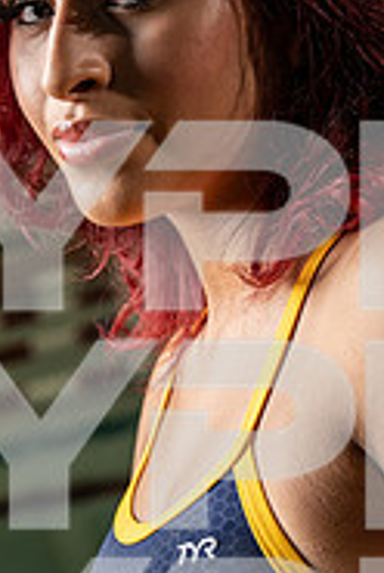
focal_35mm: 170
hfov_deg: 8.1
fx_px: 2710
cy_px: 437
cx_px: 115
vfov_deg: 12.0
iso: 640
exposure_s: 1/250
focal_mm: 70
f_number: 5.6
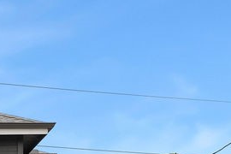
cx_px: -183
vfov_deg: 8.1
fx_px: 1060
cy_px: 237
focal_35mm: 165
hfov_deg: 11.5
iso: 640
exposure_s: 1/250
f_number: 7.1
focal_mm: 43.6
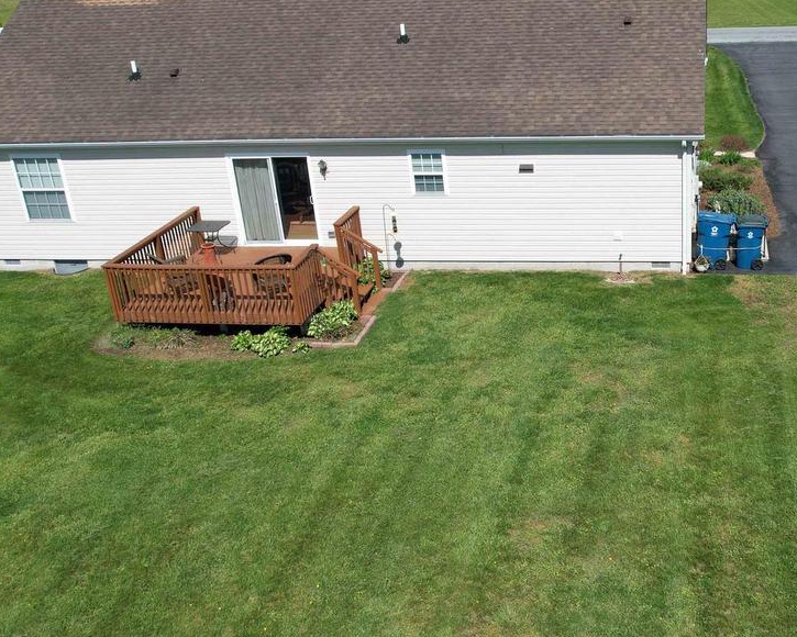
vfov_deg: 36.5
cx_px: 609
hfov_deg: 43.2
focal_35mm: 41
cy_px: 323
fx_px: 967
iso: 120
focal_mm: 8.38
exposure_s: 1/2500
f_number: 2.8
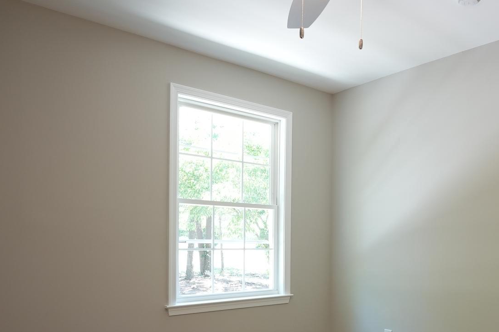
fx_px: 416
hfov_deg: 59.9
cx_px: 349
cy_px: 252
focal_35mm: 30
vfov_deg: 42.1
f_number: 4
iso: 640
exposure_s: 1/60
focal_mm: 16
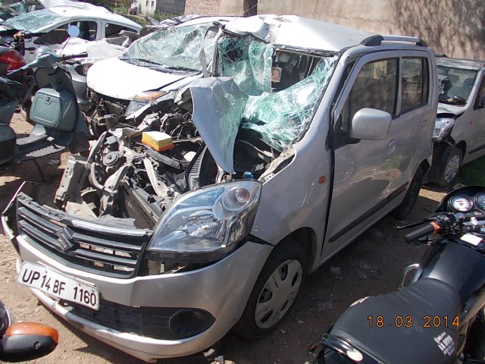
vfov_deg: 49.7
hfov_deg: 63.4
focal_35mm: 28
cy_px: 182
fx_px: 392
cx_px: 242
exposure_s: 1/250
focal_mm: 4
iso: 80
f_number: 5.4
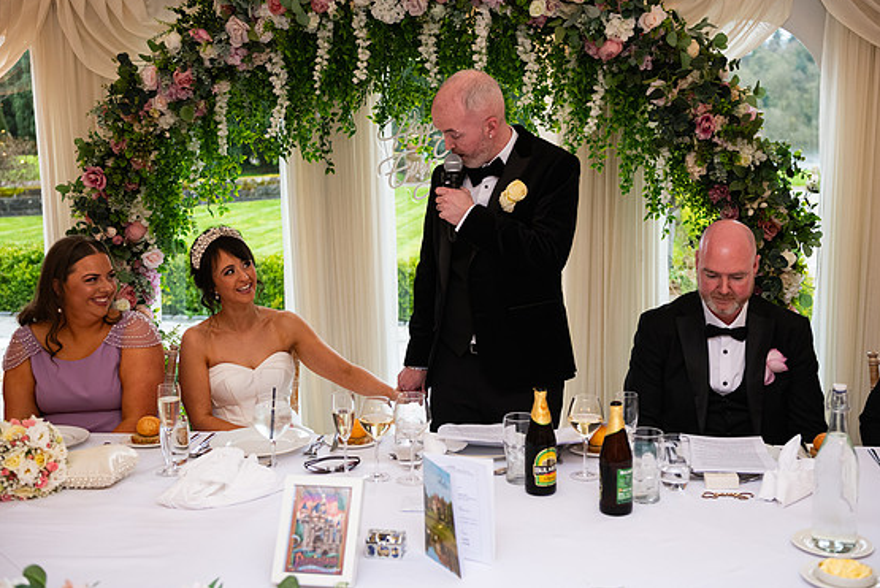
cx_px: 444
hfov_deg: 41.9
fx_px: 1150
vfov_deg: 28.7
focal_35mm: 47
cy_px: 283
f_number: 3.5
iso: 1000
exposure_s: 1/160
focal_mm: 45
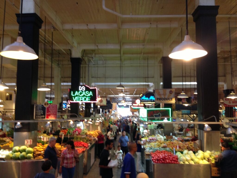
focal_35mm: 33
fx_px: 226
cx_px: 118
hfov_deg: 55.4
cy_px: 89
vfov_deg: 42.9
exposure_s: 1/20
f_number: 2.4
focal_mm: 4.13
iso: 125
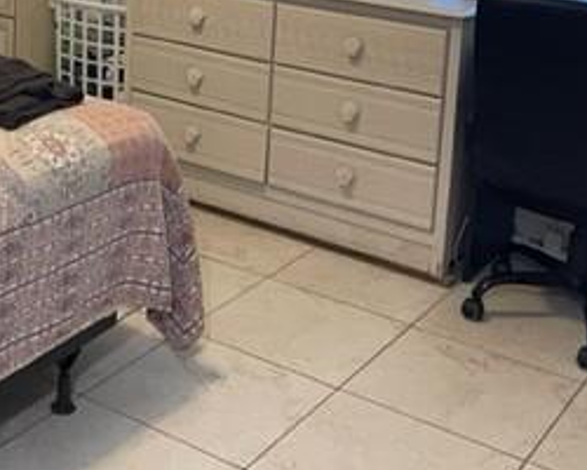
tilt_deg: -10.1
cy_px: -19
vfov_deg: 22.4
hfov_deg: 28.3
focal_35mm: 65
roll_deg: -2.4
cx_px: 89
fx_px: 1129
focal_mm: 5.1
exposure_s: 1/60
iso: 400
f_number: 1.6
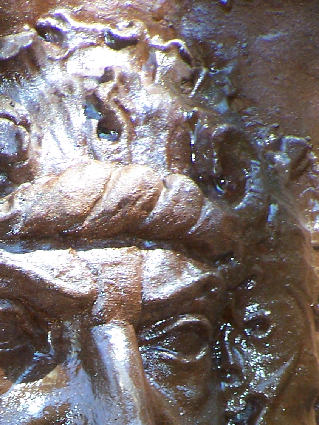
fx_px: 6695
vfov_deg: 3.6
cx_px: 4
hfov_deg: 2.7
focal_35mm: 545
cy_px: 486
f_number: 3.3
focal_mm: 39.5
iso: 140
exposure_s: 1/160
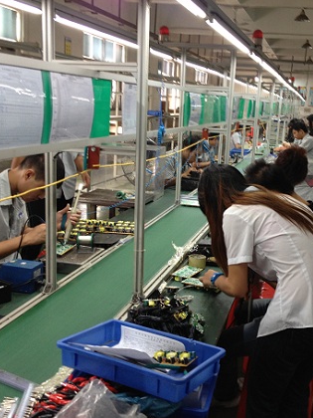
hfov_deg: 29.0
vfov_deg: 38.2
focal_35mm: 50
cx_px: 196
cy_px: 221
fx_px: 603
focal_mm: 4.28
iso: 64
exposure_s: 1/20
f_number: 2.4
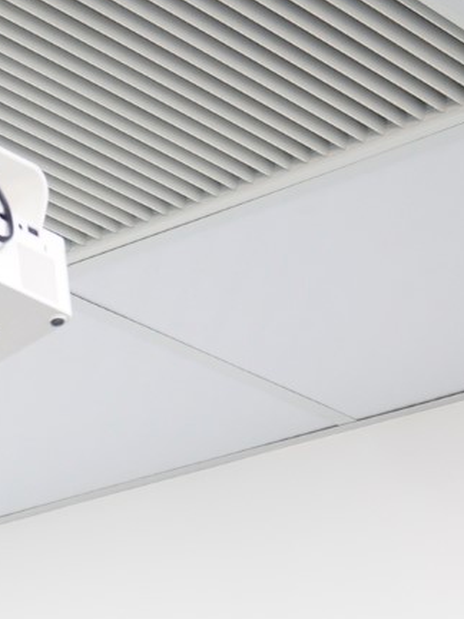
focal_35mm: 154
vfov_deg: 10.5
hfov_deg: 8.9
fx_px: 2752
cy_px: 1629
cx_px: -583
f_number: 2.8
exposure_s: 1/80
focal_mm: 24
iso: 500
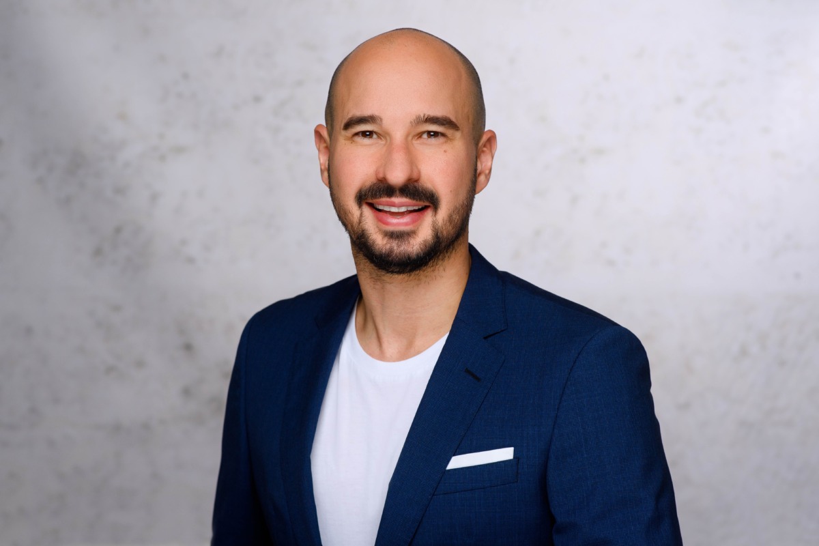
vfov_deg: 16.1
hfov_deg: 23.9
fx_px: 1934
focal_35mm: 85
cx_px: 410
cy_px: 273
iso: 200
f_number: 5.6
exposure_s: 1/160
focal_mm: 85
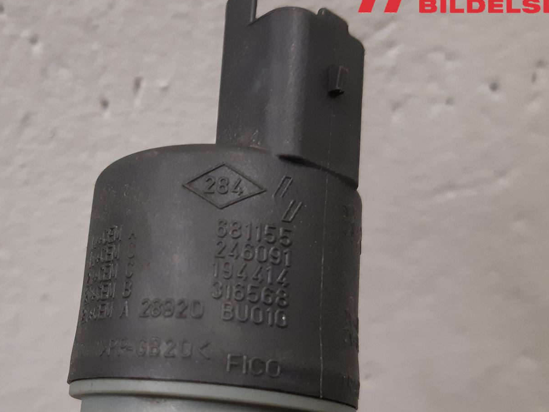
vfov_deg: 32.5
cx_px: 172
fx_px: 698
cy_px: 284
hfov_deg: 42.2
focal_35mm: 44
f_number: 1.7
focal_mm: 3.93
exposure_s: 1/50
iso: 250
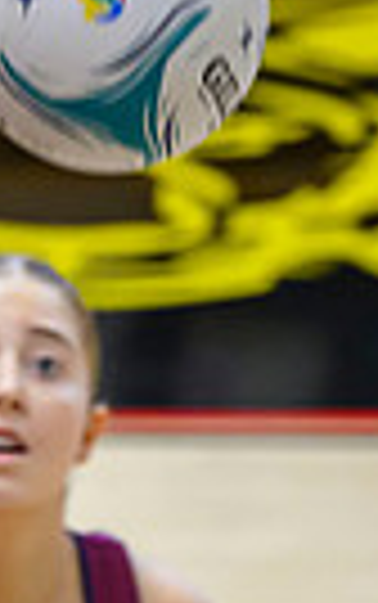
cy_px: 815
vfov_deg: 2.4
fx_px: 14441
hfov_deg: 1.5
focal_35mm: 878
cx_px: -969
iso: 2500
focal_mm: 140
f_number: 3.2
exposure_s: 1/640
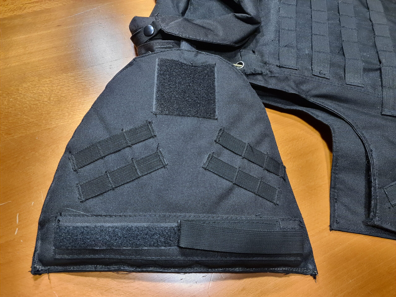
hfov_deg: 69.4
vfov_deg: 54.9
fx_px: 286
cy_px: 148
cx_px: 198
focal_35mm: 25
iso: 1250
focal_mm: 7
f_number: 1.8
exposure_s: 1/100
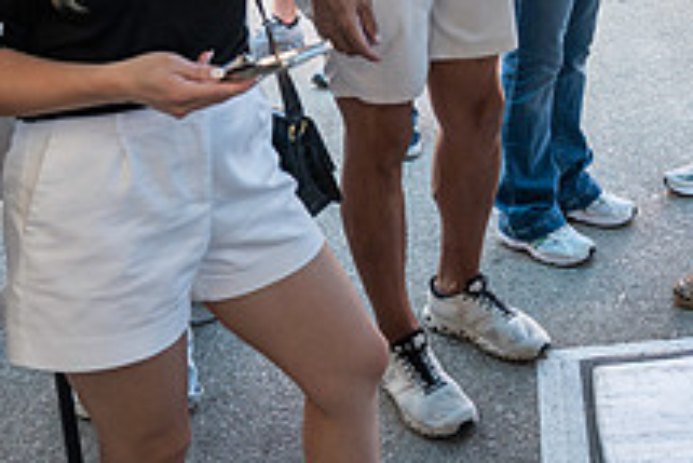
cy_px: -128
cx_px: 641
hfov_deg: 29.5
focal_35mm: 65
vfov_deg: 19.4
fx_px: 1252
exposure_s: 1/100
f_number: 4.5
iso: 100
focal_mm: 24
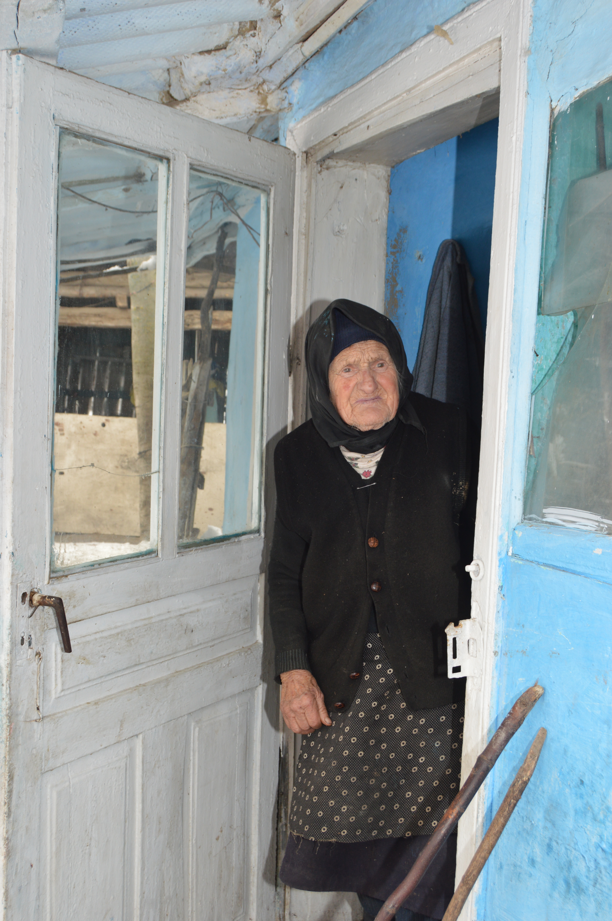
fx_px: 1073
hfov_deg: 31.8
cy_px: 460
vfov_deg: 46.4
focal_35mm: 42
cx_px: 306
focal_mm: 28
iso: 250
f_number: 5.6
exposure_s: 1/125
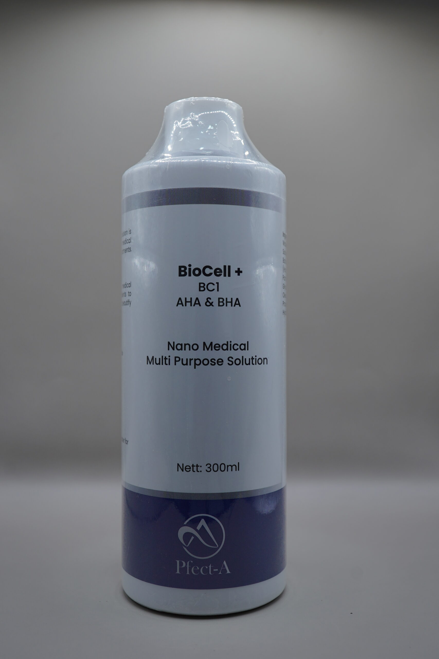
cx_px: 220
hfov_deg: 36.9
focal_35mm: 36
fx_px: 658
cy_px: 330
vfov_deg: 53.1
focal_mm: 24
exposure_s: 1/100
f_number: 6.3
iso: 125
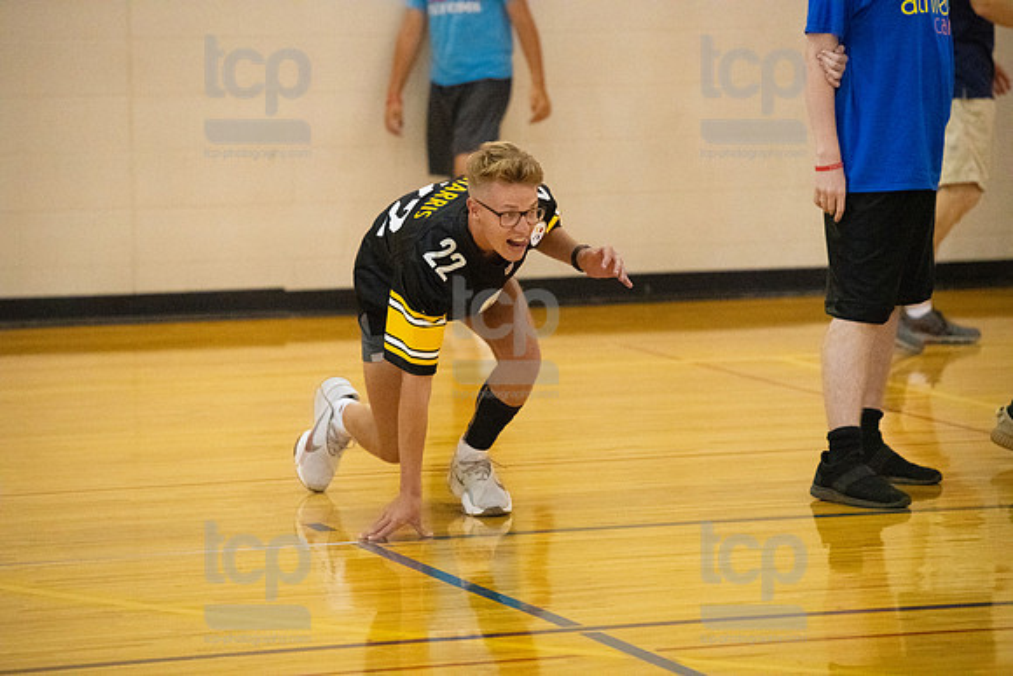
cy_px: 338
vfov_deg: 7.9
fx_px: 4925
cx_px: 506
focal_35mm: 175
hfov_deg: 11.7
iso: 10000
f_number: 4
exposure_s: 1/800
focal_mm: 175
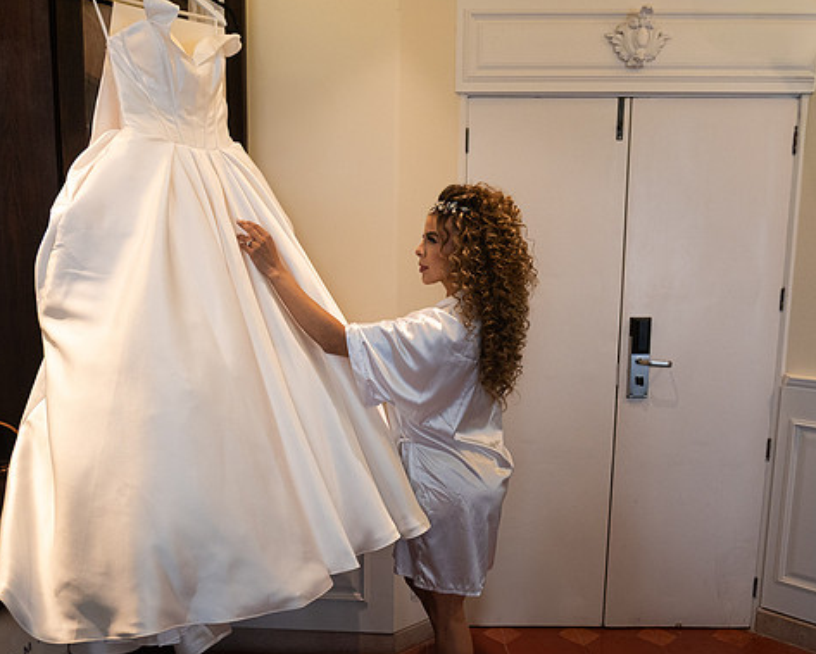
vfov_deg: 48.5
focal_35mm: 30
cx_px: 366
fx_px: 725
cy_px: 352
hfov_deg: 58.6
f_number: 4
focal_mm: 24
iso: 3200
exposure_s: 1/160
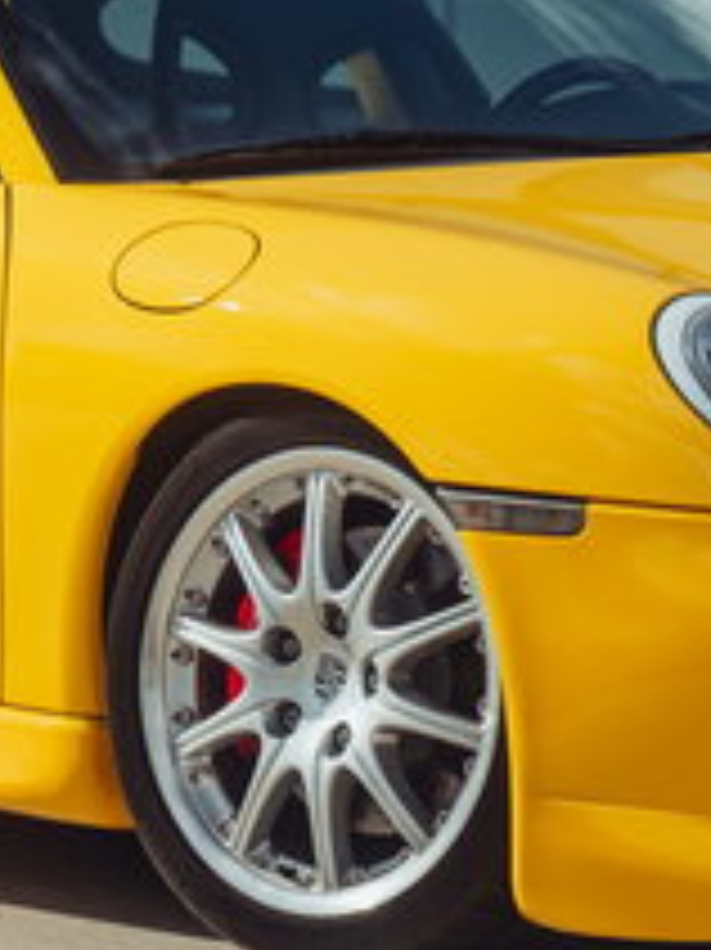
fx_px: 8937
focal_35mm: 326
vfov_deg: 6.1
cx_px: 598
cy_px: 110
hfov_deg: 4.6
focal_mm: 70
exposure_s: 1/125
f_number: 7.1
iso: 100
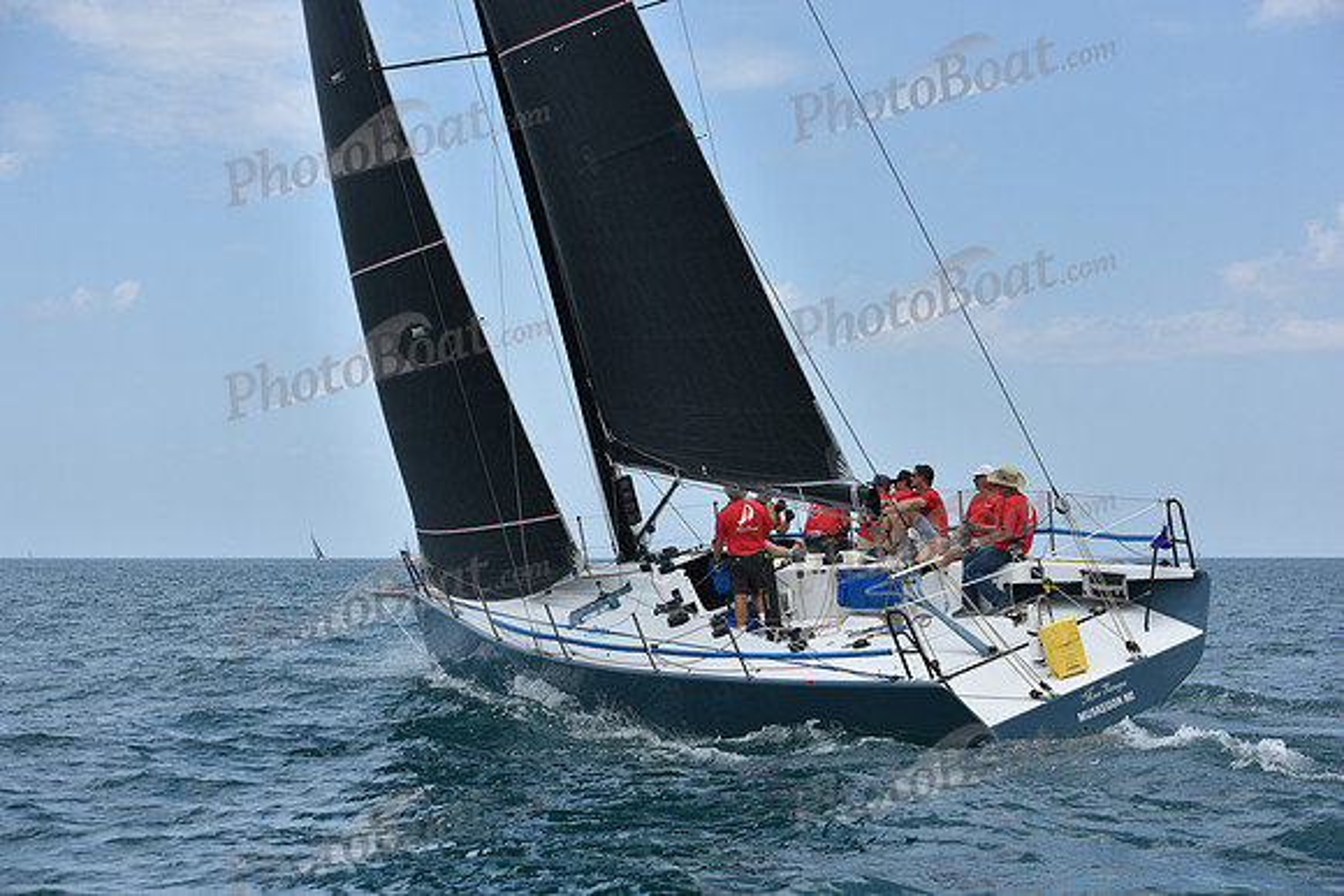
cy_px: 448
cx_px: 672
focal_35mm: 70
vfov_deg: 19.5
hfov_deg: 28.8
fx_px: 2614
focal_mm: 70
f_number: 7.1
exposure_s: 1/1250
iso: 250
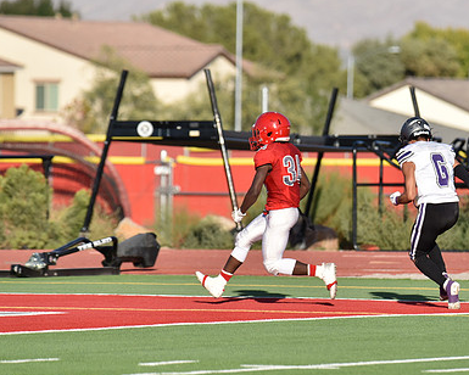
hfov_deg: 3.6
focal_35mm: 537
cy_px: 181
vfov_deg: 2.9
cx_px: 320
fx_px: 7454
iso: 800
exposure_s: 1/4000
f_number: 6
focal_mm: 380
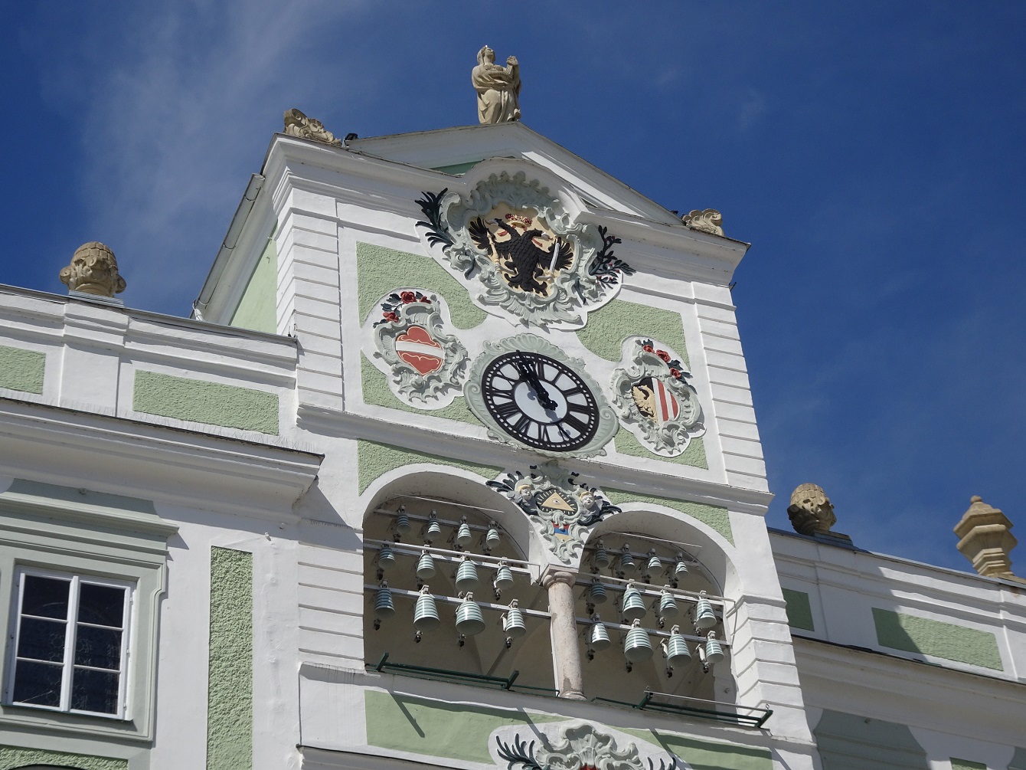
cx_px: 513
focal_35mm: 68
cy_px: 385
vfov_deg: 21.6
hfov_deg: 28.6
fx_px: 2015
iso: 80
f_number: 4.5
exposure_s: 1/1000
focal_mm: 11.66
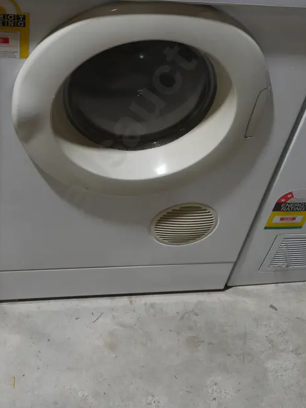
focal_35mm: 53
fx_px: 624
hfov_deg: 27.5
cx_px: 151
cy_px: 101
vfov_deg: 35.3
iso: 1000
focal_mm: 17
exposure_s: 1/60
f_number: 10
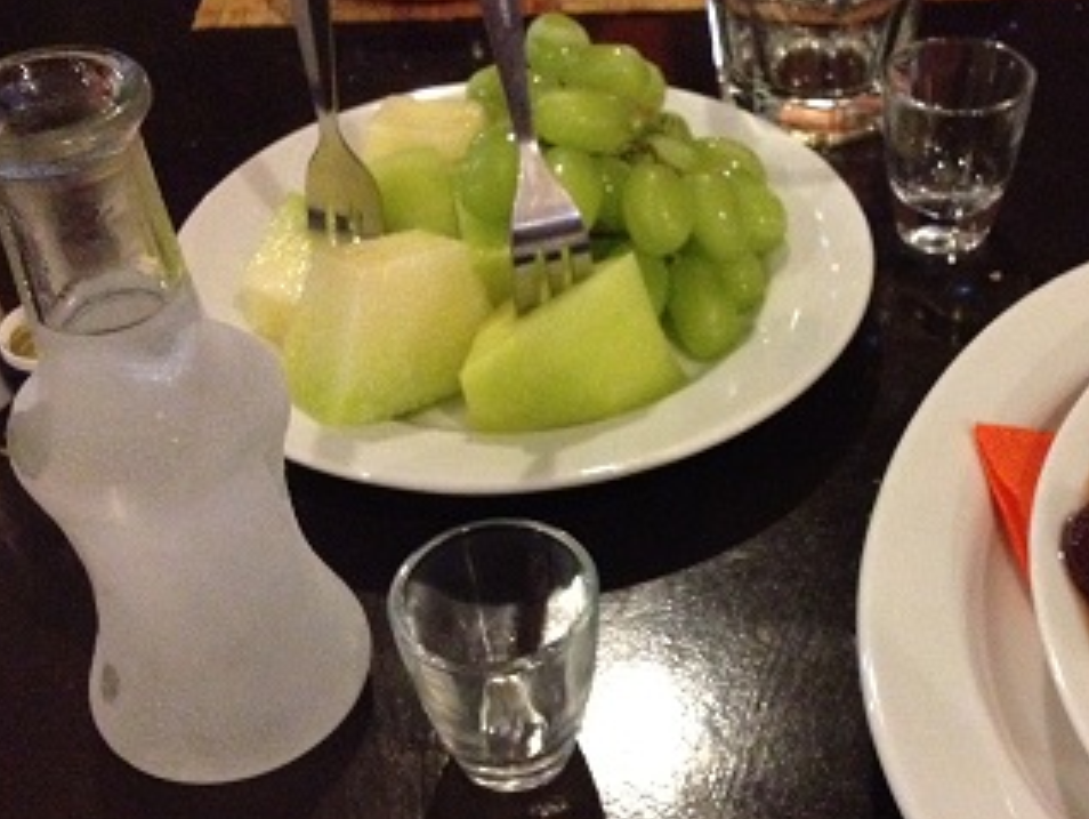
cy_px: 452
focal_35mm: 54
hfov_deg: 35.1
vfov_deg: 27.1
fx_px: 1700
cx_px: 743
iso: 800
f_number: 2.4
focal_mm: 4.28
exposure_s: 1/15
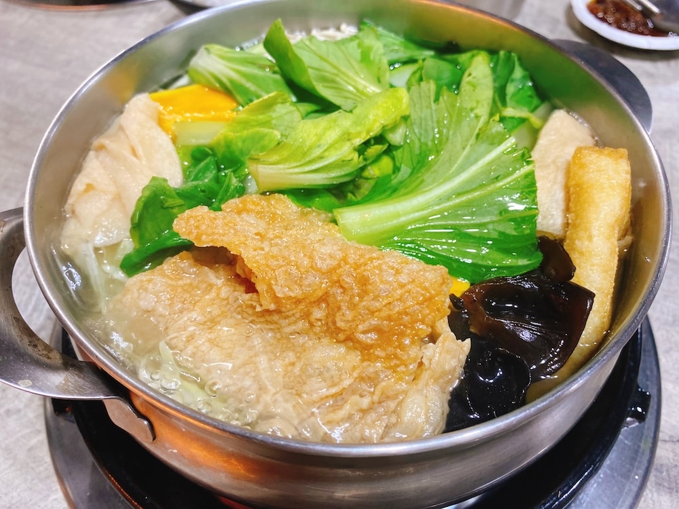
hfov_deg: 67.3
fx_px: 510
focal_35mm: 26
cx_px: 340
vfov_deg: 53.1
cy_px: 254
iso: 125
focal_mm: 4.25
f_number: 1.8
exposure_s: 1/60
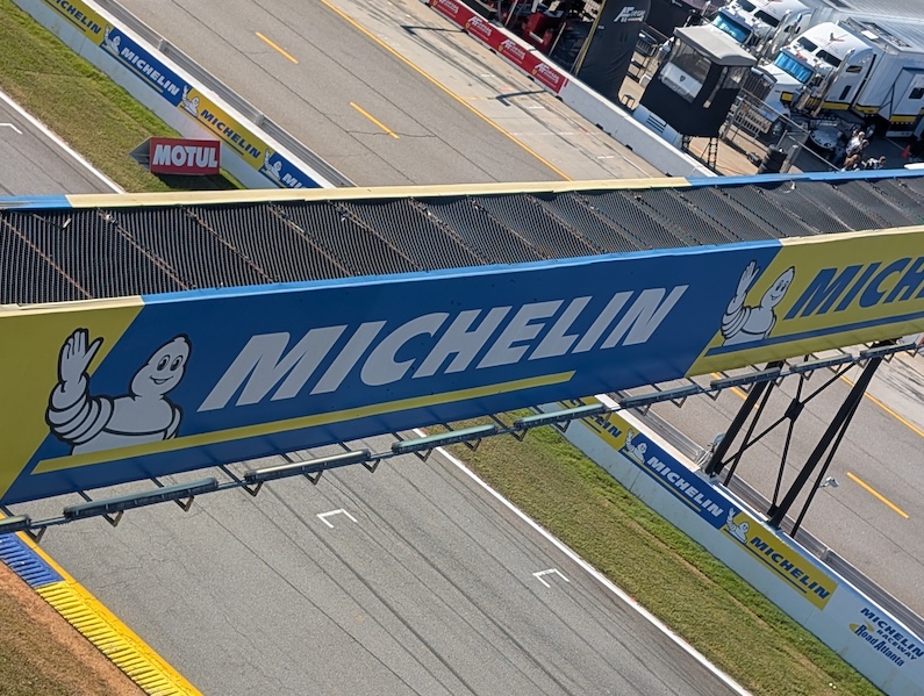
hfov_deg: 26.2
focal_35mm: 74
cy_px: 468
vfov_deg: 19.9
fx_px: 1979
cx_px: 579
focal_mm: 6.9
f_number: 1.68
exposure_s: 1/513
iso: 19
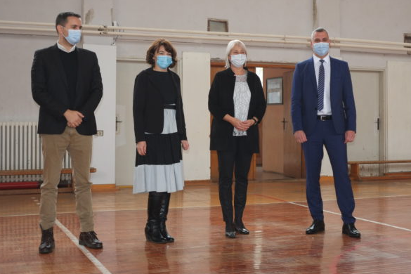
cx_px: 240
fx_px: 616
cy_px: 128
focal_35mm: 54
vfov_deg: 25.1
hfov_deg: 36.8
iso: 500
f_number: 2.8
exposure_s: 1/60
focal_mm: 27
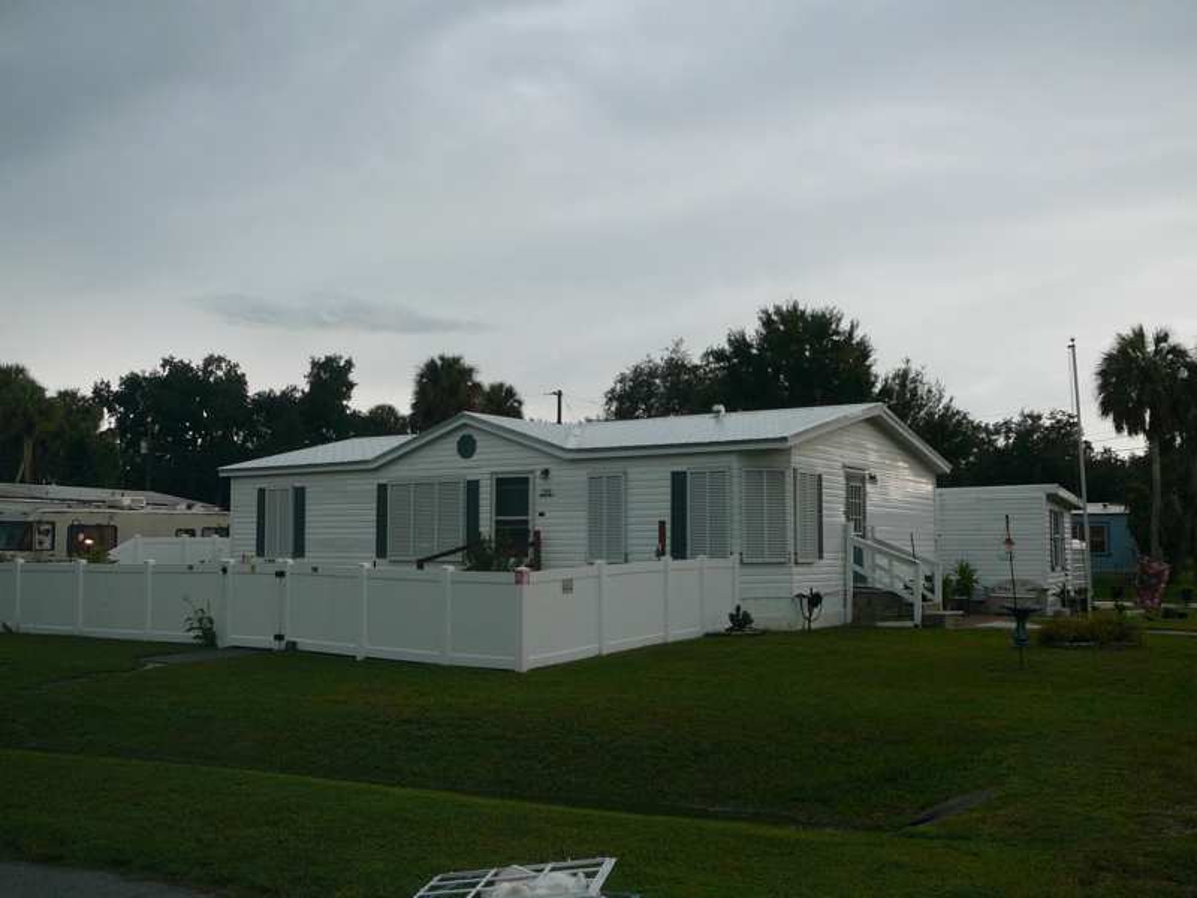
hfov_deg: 52.6
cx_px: 598
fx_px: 1210
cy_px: 449
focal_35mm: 35
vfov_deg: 40.7
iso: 80
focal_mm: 5.2
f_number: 2.8
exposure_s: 1/125
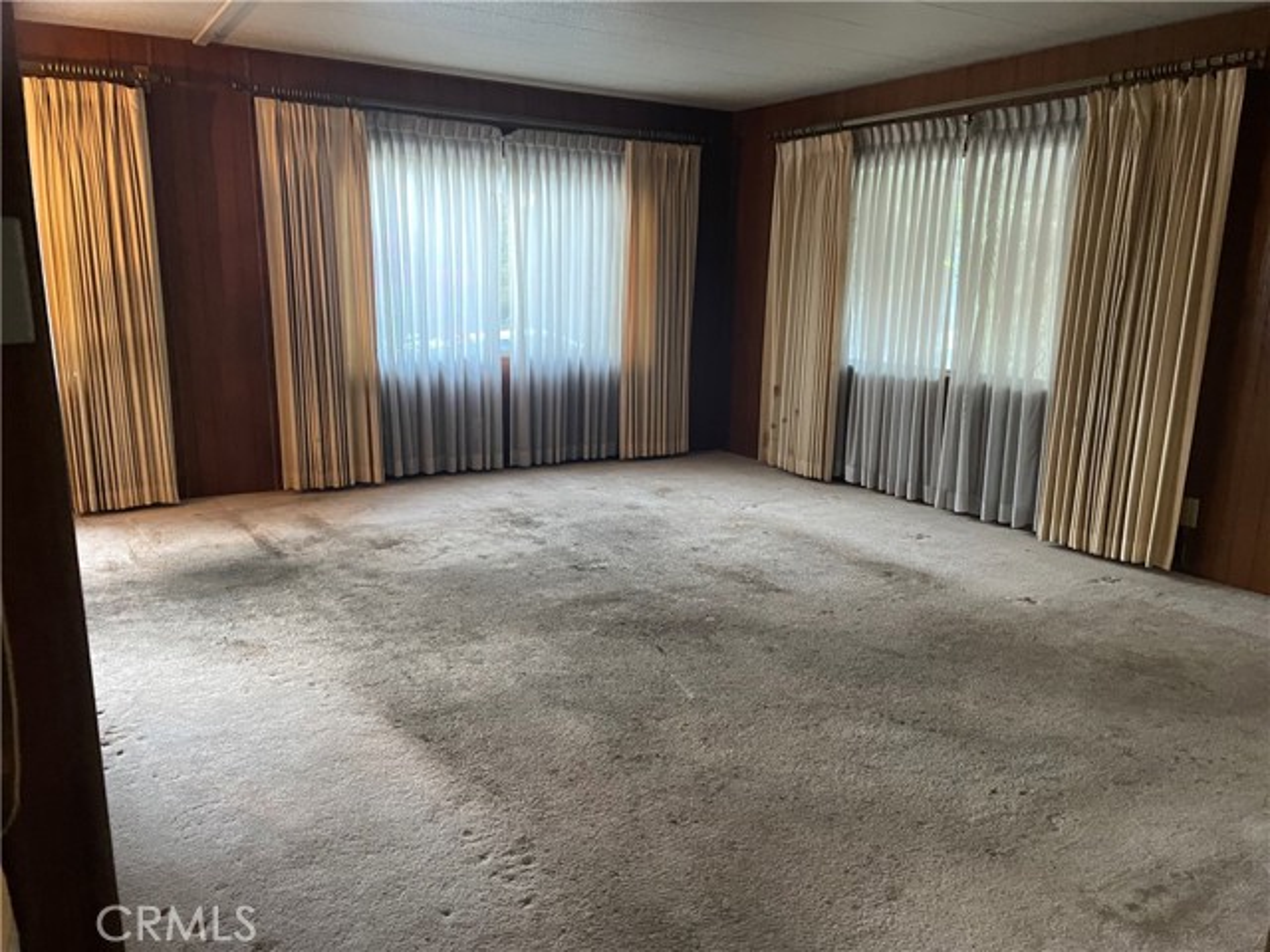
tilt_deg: -12.6
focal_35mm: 26
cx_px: 635
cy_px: 476
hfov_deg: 67.3
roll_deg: -0.2
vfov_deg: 53.1
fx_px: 954
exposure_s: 1/30
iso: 500
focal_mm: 4.2
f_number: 1.6
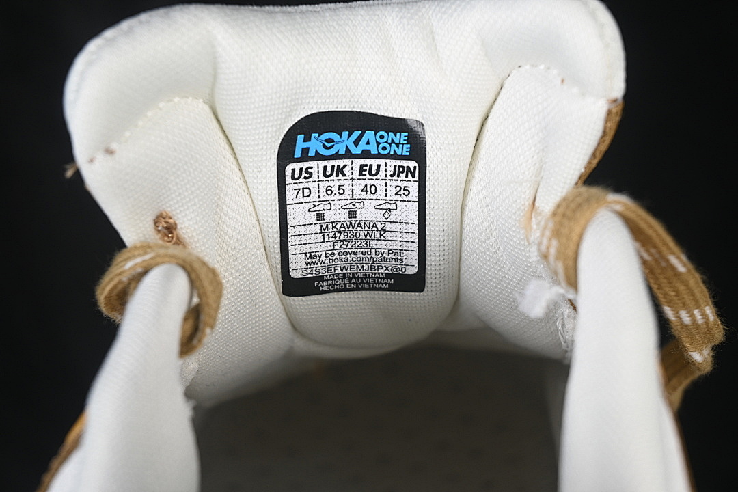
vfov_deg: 18.2
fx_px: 1537
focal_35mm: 75
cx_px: 369
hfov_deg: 27.0
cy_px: 246
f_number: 7.1
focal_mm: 50
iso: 160
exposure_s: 1/60
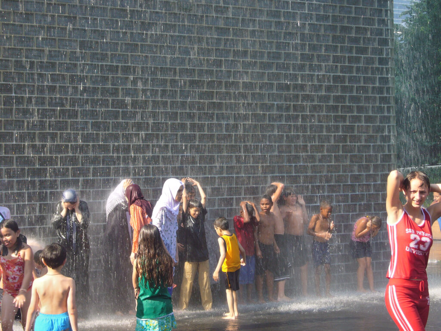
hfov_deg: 22.8
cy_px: 166
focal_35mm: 86
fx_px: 1096
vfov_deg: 17.2
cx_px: 220
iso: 80
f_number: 5
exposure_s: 1/160
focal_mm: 14.2
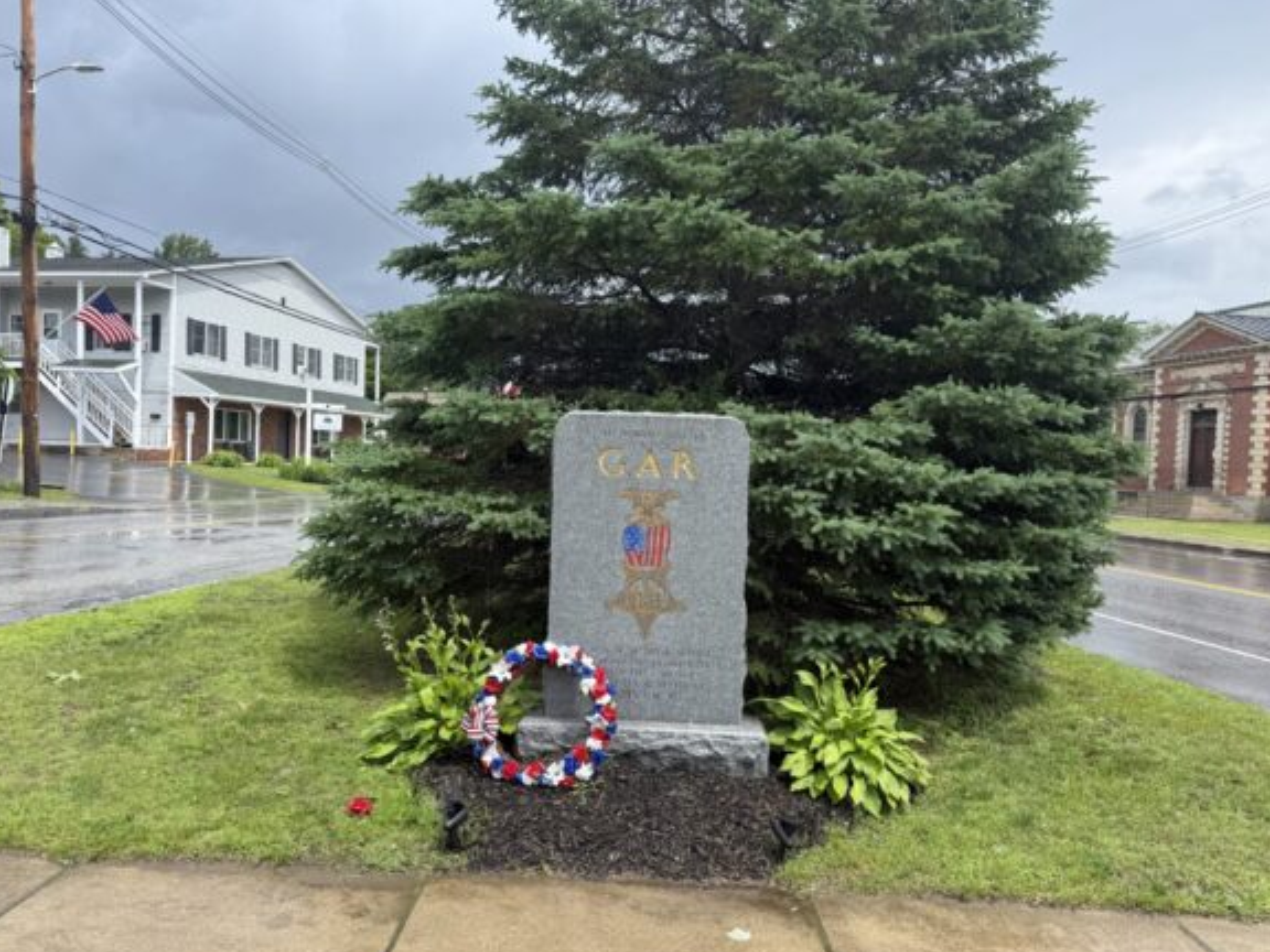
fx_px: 917
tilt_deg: -0.8
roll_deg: -1.0
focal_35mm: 25
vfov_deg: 54.9
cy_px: 494
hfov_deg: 69.4
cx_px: 635
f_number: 1.78
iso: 80
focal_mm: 6.76
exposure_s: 1/2110
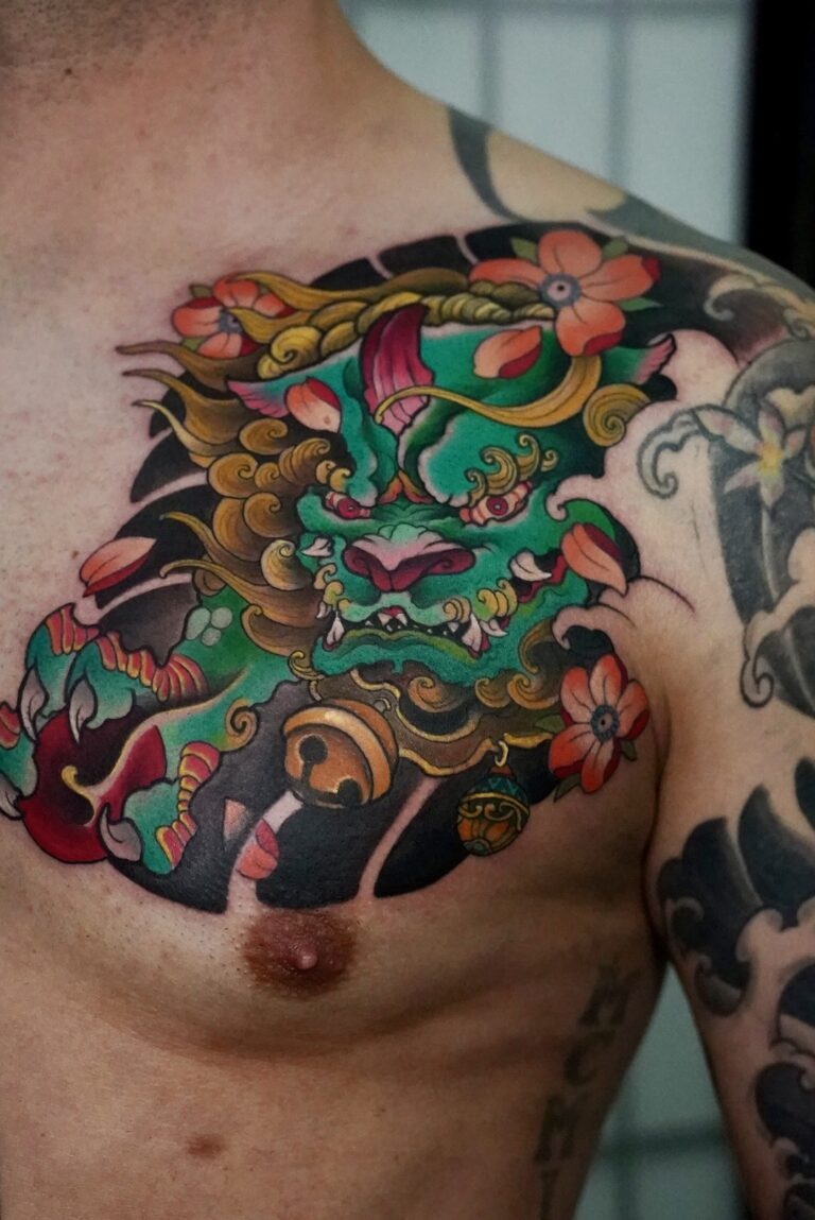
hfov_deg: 16.3
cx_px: 408
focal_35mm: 84
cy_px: 610
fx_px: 2847
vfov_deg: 24.2
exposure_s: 1/1000
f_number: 3.2
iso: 10000
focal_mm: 56
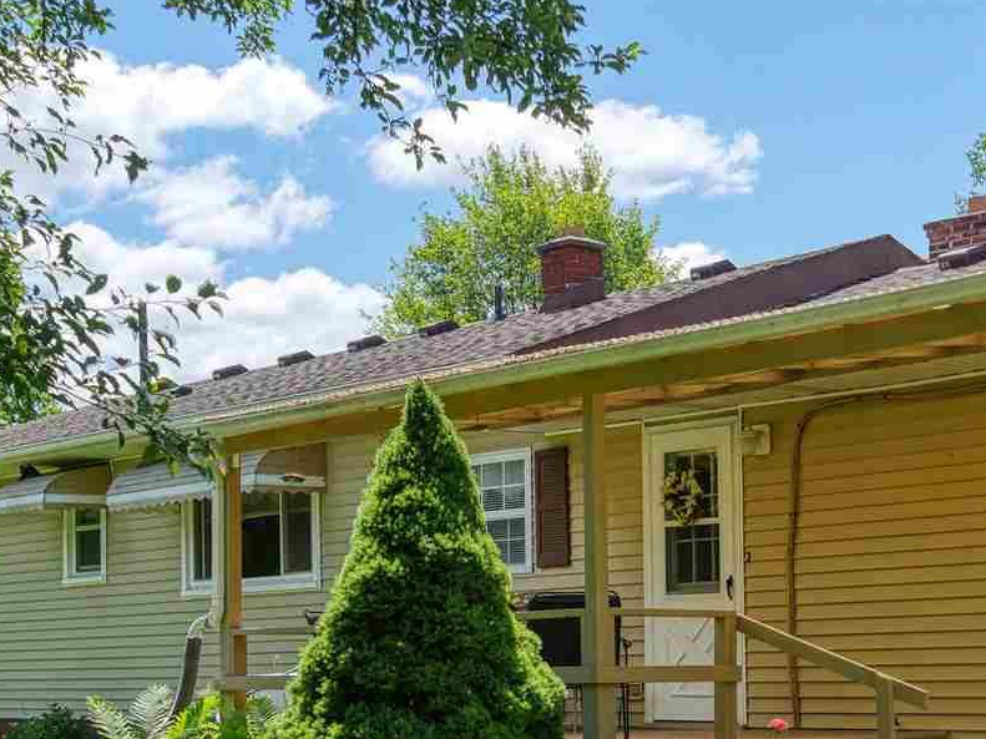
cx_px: 625
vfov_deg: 21.3
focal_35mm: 68
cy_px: 593
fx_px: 1937
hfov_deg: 28.4
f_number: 5.6
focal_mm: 21
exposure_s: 1/400
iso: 400
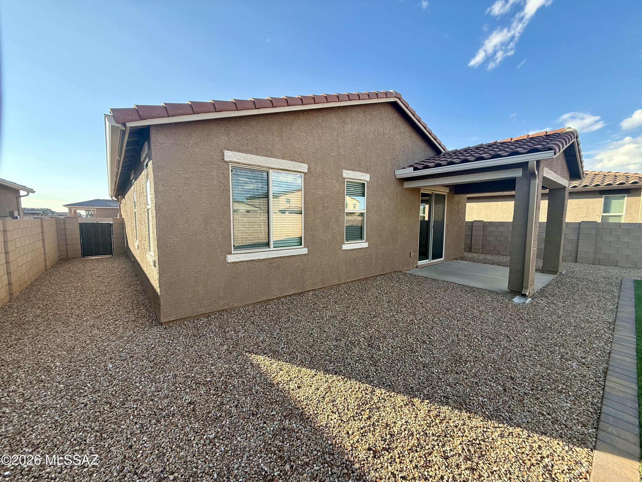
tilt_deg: -5.2
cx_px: 321
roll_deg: -0.4
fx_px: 260
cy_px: 241
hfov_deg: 102.1
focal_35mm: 14
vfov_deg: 85.7
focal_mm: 2.22
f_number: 2.2
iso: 64
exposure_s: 1/413
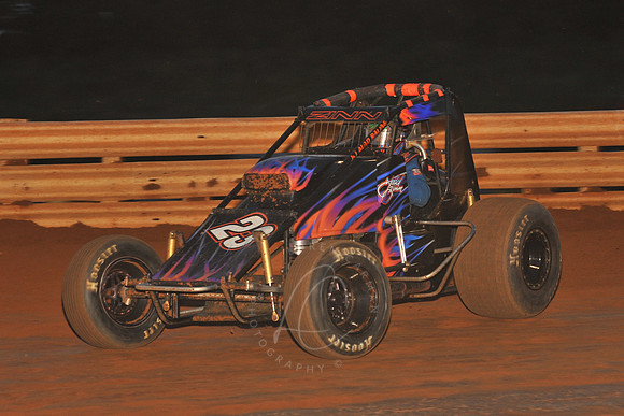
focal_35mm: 125
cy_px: 208
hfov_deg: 16.4
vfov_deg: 11.0
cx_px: 312
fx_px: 2167
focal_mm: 125
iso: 1000
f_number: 7.1
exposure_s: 1/320
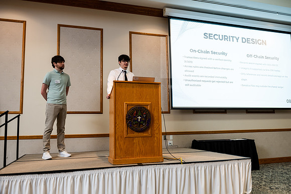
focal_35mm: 32
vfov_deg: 41.1
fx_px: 259
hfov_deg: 58.7
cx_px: 146
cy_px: 97
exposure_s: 1/200
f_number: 3.5
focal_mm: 32
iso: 1250
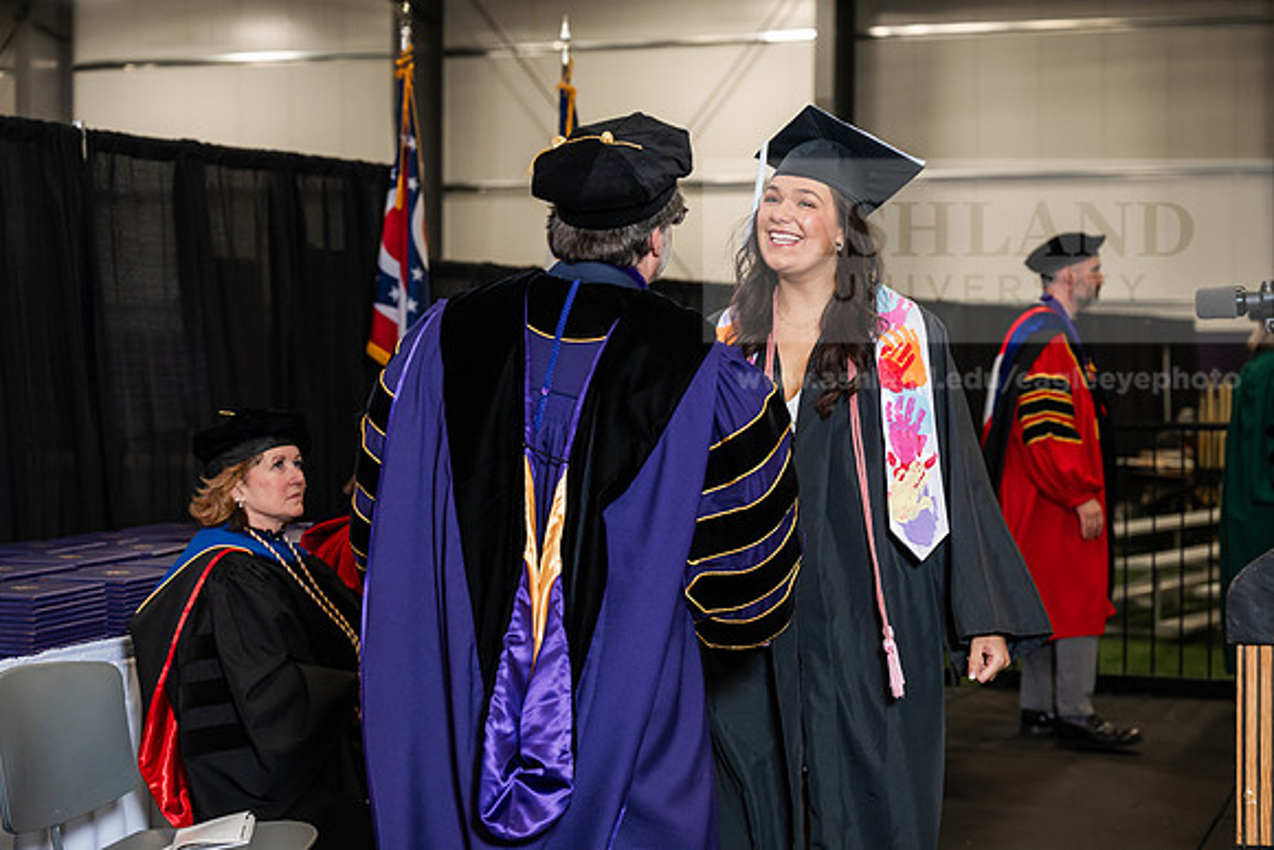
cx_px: 637
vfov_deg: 19.5
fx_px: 2478
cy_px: 425
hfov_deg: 28.8
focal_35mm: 70
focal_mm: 70
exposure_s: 1/200
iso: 1250
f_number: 4
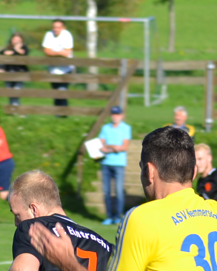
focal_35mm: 552
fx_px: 4430
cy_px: 346
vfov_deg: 3.5
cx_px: 30
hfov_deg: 2.8
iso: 100
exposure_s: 1/400
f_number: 7.1
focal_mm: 98
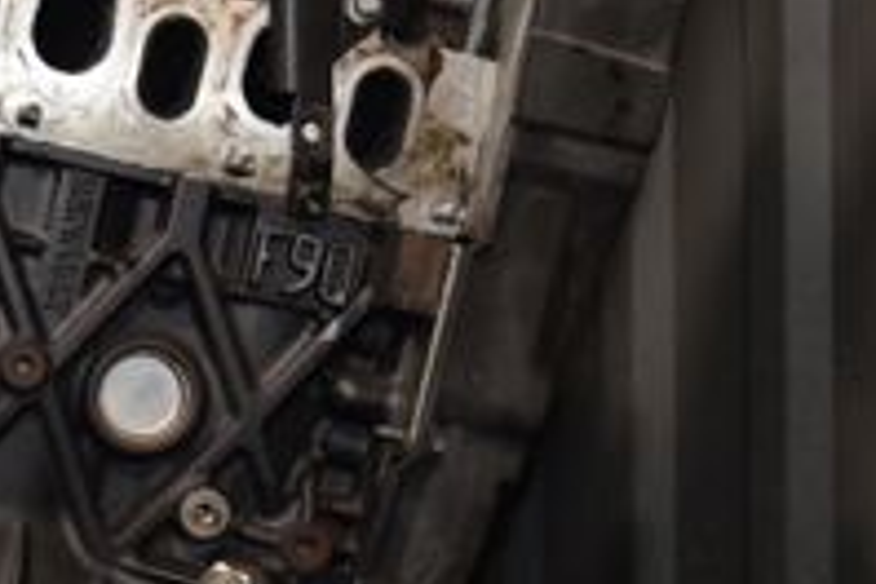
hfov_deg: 19.5
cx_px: -22
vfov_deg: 13.4
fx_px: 2472
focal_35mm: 102
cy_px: 403
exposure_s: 1/60
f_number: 5
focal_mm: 21
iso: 800
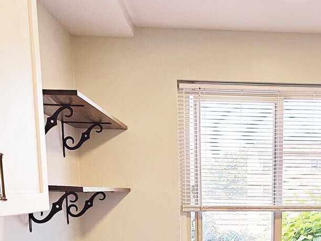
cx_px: 268
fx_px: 556
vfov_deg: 22.4
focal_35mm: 60
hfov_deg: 31.1
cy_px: 293
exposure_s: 1/207
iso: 125
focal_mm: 6.3
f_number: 1.7
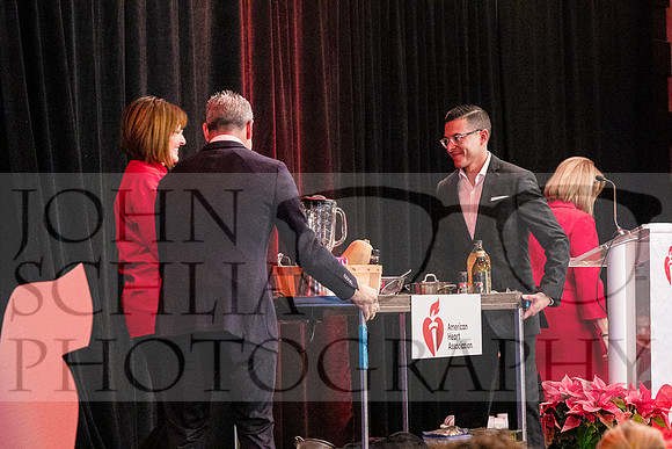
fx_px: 2689
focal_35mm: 144
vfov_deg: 9.5
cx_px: 336
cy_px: 224
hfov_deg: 14.2
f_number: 4
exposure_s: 1/100
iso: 6400
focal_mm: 96
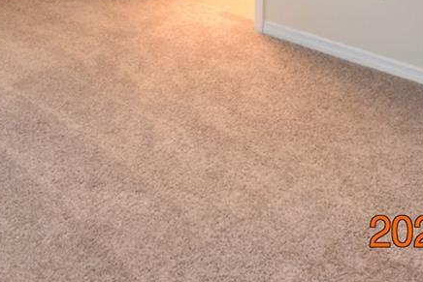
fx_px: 646
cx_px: 83
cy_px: -207
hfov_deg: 35.1
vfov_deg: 19.4
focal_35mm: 55
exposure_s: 1/60
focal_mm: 10
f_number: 3.5
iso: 1400
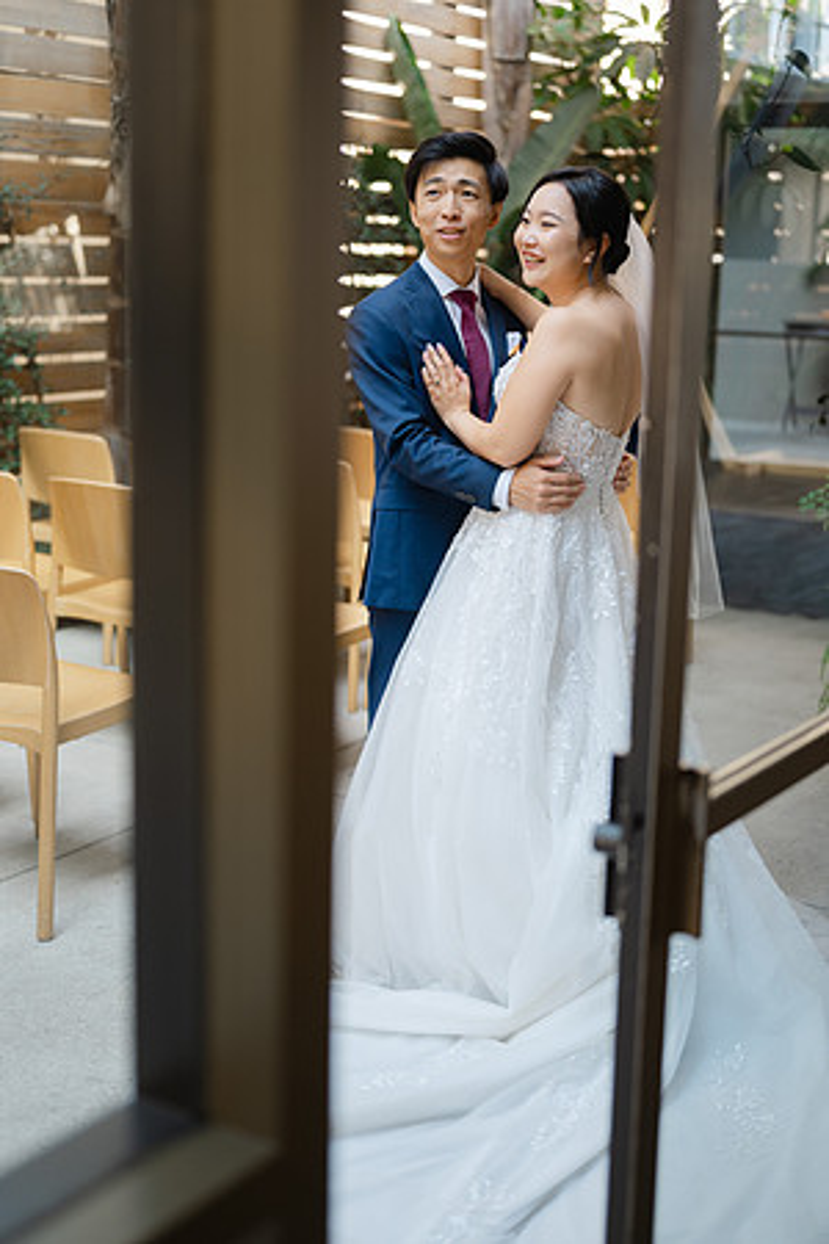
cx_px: 414
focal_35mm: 50
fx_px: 1727
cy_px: 622
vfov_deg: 39.6
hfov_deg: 27.0
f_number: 1.8
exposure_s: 1/125
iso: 80
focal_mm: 50
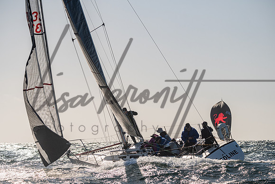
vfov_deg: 7.1
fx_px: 1486
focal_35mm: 194
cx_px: 139
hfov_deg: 10.6
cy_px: 105
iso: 320
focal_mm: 170
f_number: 6.3
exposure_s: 1/5000
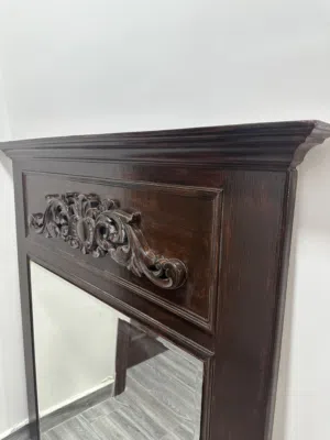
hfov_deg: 56.8
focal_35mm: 24
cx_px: 165
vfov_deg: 71.6
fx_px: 305
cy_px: 220
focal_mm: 6.86
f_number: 1.78
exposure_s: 1/77
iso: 250
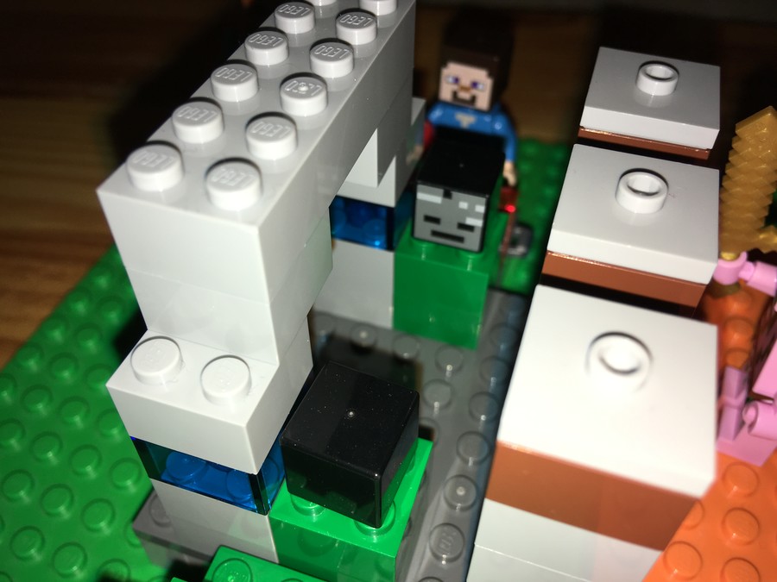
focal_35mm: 29
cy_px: 291
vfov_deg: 48.2
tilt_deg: -47.7
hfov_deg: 61.7
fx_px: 651
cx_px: 388
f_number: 2.2
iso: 25
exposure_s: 1/342
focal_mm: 4.15
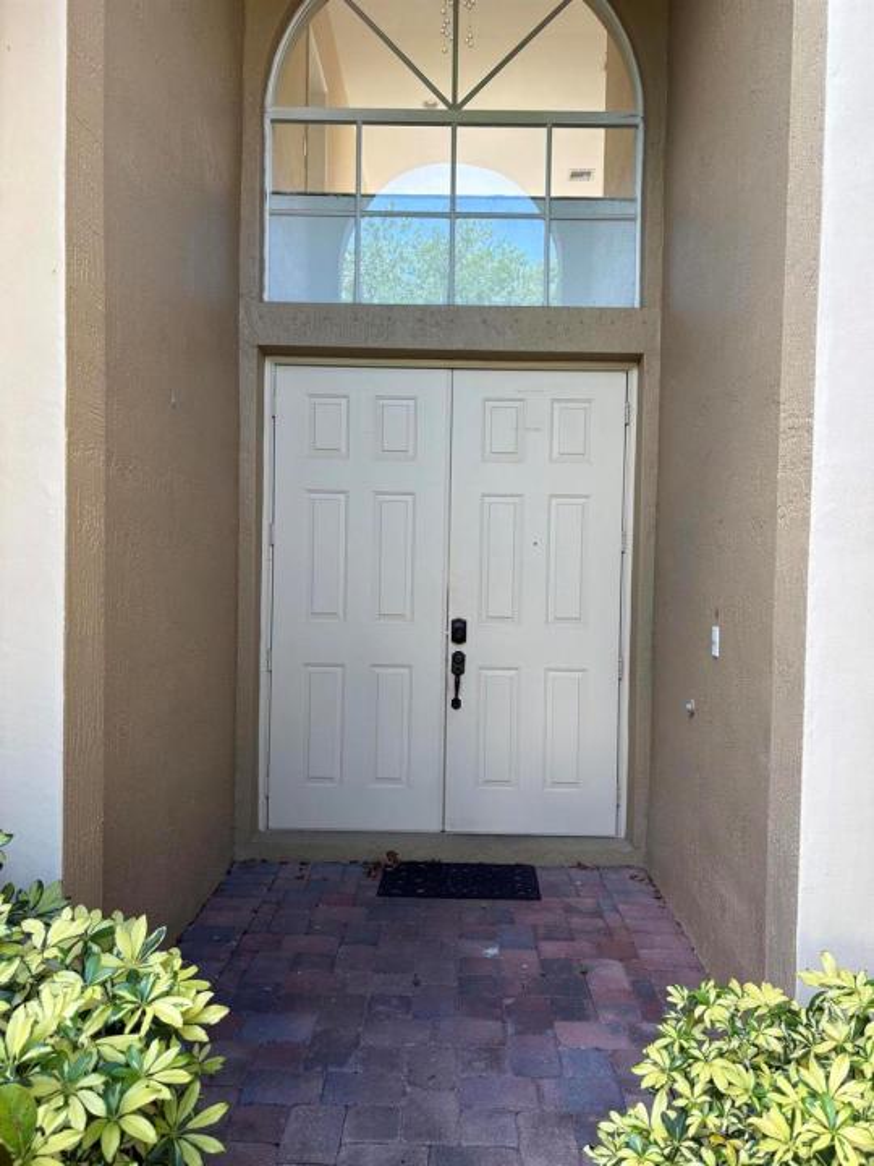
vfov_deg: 67.3
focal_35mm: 26
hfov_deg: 53.1
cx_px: 437
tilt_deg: -0.4
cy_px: 583
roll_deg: -0.7
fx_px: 875
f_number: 1.6
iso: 40
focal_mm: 5.96
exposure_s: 1/122
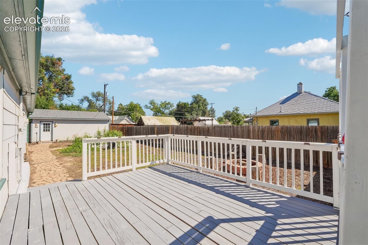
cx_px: 184
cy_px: 122
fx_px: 153
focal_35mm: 15
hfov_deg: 100.4
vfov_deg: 77.3
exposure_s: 1/500
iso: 800
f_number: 8
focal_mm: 10
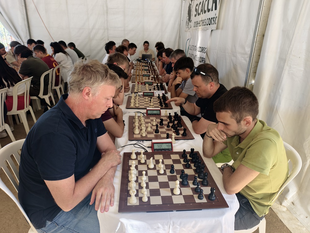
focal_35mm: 23
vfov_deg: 58.9
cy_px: 116
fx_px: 206
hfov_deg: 73.9
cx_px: 155
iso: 133
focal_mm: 6.54
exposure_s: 1/100
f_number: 1.57
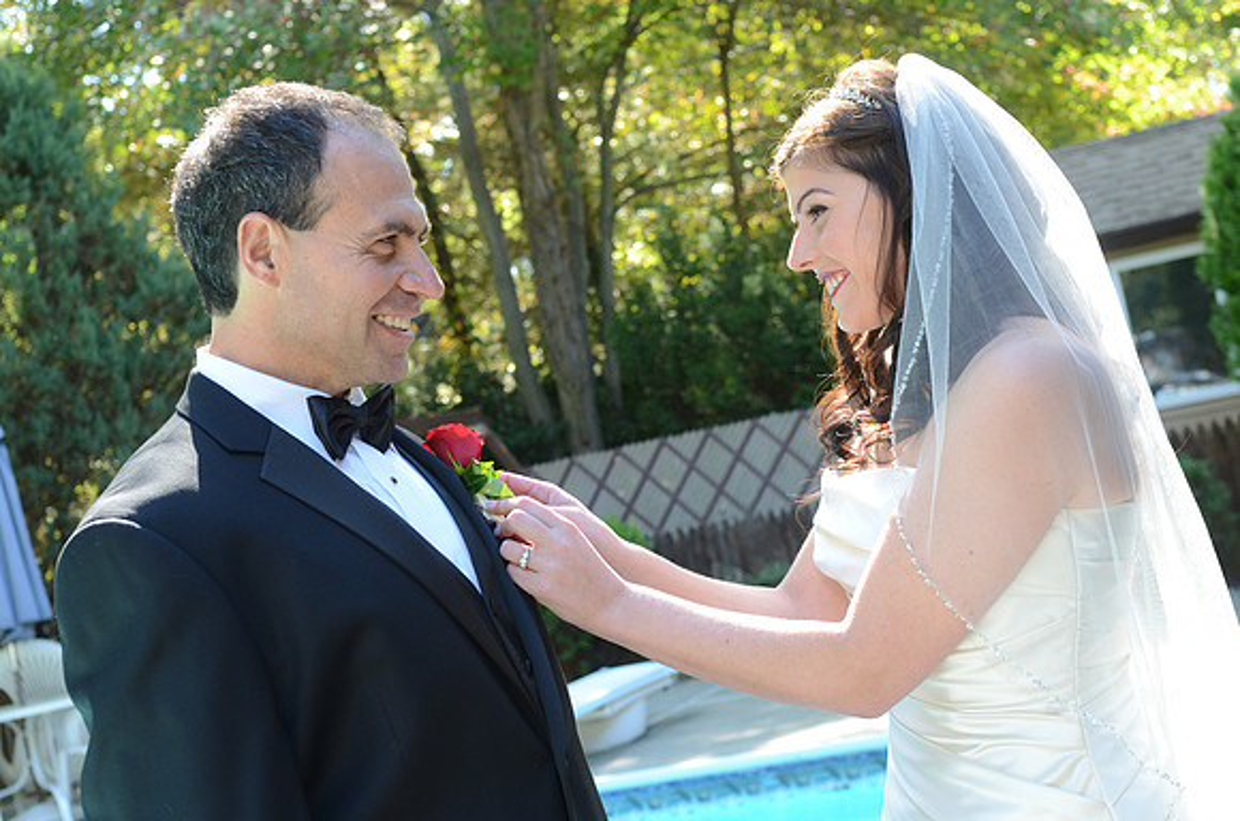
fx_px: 2320
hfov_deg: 29.9
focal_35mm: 68
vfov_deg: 20.1
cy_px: 410
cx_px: 620
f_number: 5.6
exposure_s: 1/100
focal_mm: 45
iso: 500
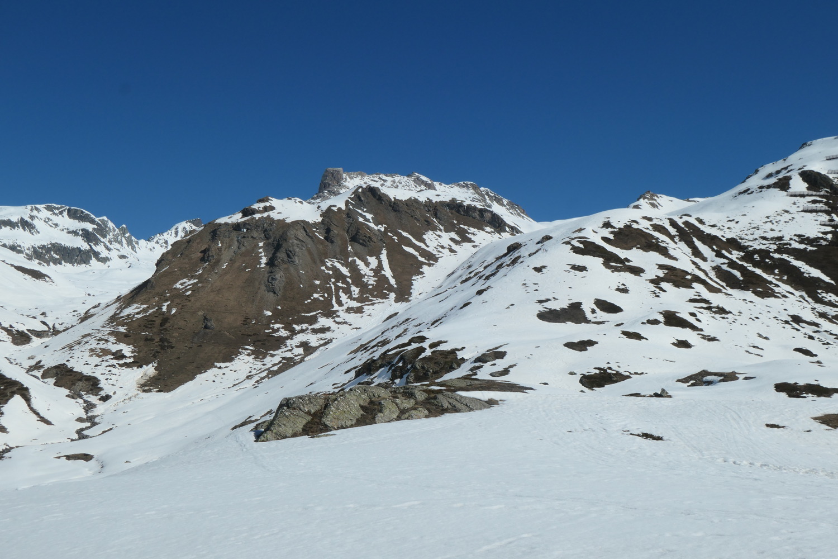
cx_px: 419
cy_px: 280
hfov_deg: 50.7
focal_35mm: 38
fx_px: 884
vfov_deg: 35.1
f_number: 8
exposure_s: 1/1600
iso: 200
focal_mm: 14
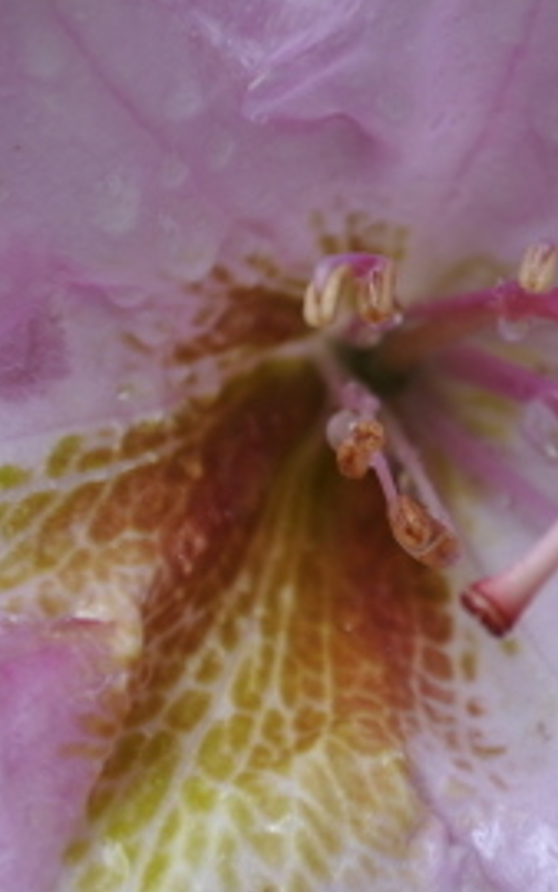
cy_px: 443
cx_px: 360
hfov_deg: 2.8
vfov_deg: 4.4
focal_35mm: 476
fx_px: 11558
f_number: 6.3
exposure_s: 1/160
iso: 200
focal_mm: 105
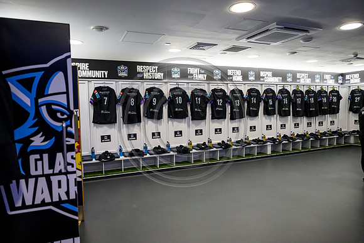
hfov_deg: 73.7
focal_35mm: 24
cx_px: 182
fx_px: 243
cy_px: 122
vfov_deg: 53.2
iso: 4000
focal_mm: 24
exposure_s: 1/320
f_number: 2.8
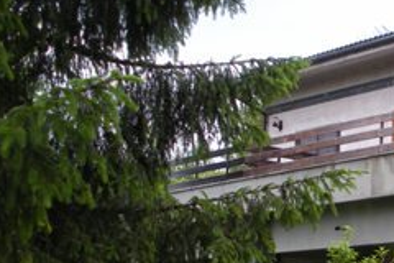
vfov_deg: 13.6
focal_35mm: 100
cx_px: 492
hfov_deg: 19.1
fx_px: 1094
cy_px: 237
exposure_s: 1/106
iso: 64
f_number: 3.5
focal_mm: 6.3
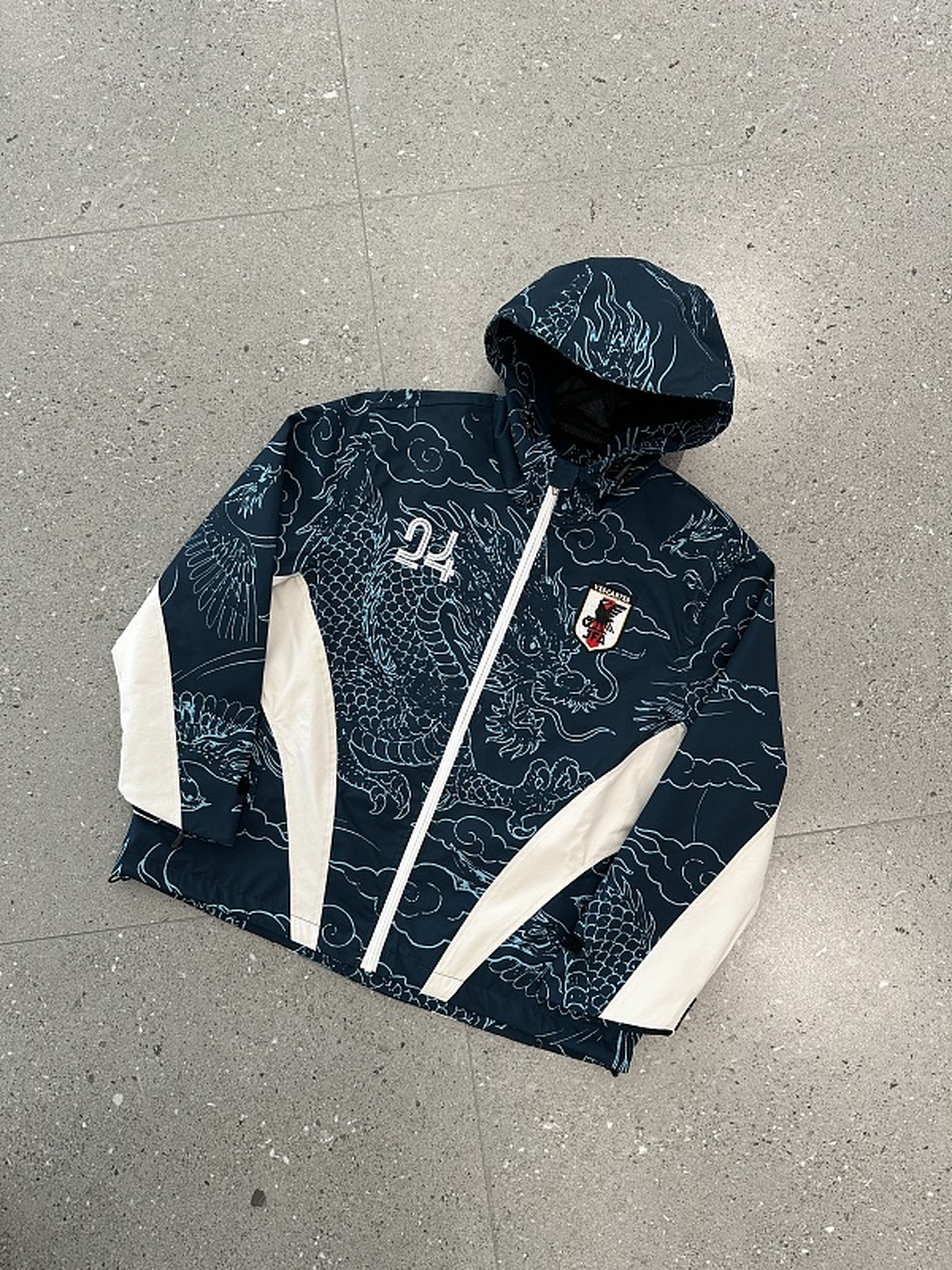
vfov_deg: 71.6
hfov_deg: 56.8
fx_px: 880
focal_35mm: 24
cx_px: 476
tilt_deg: -85.4
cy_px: 635
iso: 125
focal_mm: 6.86
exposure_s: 1/50
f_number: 1.78
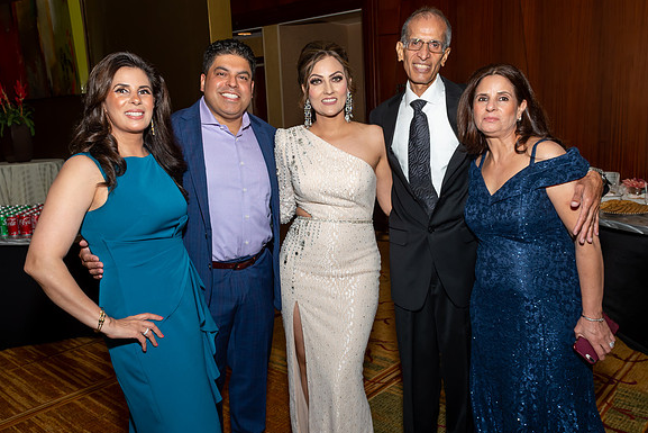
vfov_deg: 42.3
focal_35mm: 31
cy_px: 212
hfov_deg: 60.3
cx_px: 325
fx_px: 558
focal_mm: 17
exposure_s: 1/250
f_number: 6.3
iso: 400
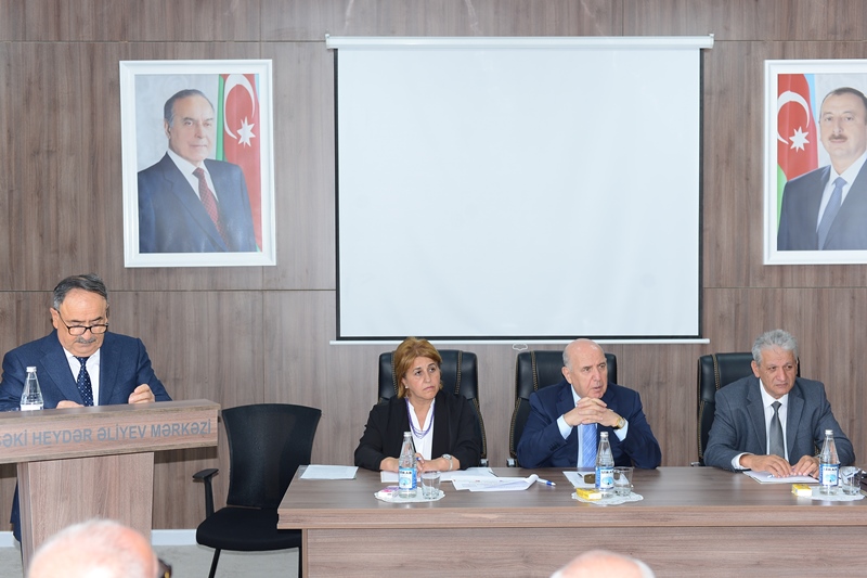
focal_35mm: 50
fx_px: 1204
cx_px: 434
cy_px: 289
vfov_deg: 27.0
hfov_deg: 39.6
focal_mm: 50
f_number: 5
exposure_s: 1/60
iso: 320
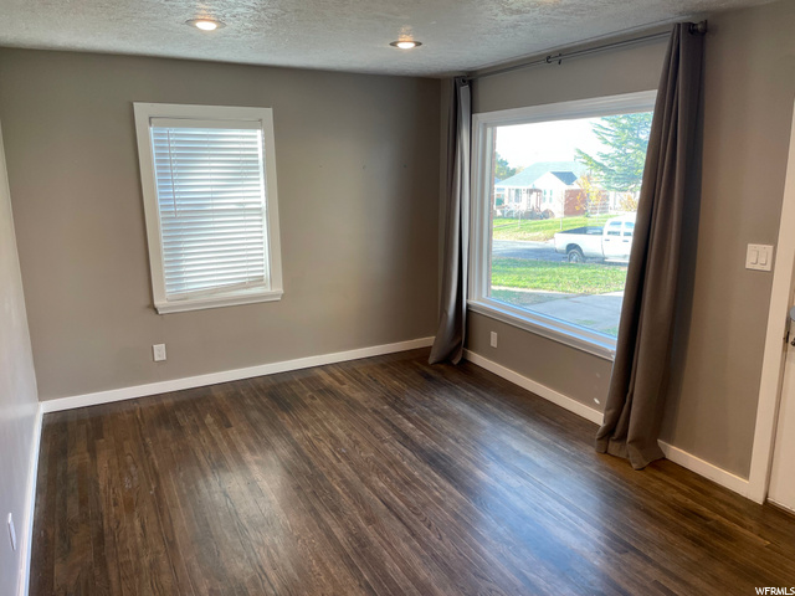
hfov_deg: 67.3
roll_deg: +0.0
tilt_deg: -13.1
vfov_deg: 53.1
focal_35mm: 26
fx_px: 597
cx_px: 398
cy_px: 298
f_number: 1.6
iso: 80
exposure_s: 1/120
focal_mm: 4.2
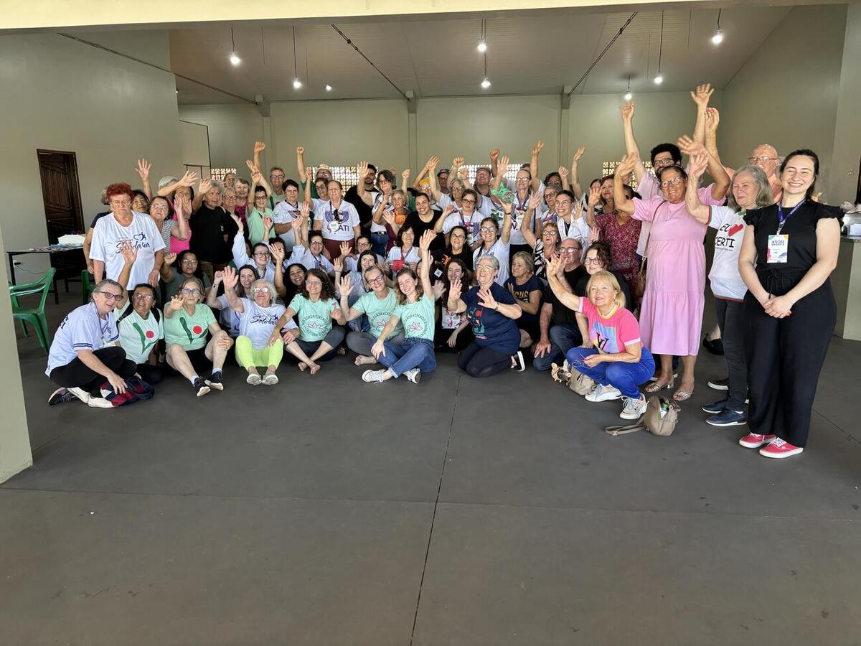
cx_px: 430
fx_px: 647
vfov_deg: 53.1
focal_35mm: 26
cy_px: 323
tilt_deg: -10.5
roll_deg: +1.0
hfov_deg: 67.3
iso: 64
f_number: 1.6
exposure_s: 1/60
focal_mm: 5.96
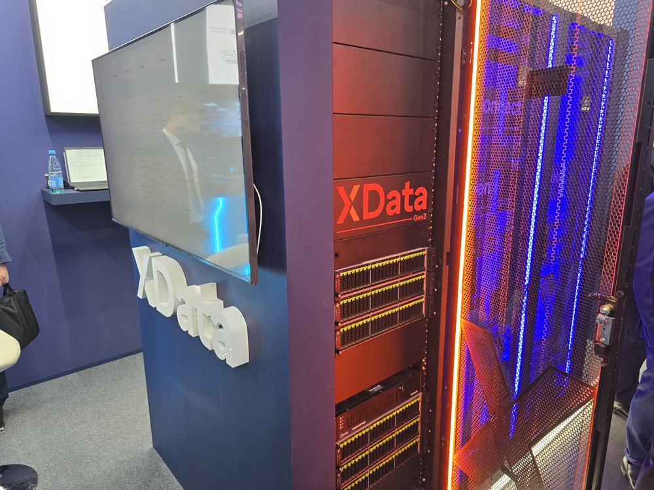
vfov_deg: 58.9
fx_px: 435
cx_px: 327
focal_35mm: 23
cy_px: 245
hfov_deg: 73.9
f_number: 1.7
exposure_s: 1/100
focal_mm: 6.3
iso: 200
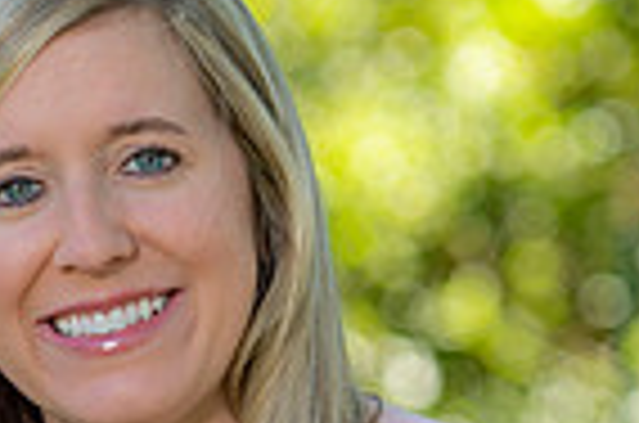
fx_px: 8696
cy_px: 616
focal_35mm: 491
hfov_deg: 4.2
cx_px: 63
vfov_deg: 2.8
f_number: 2.8
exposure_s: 1/250
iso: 100
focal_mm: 120
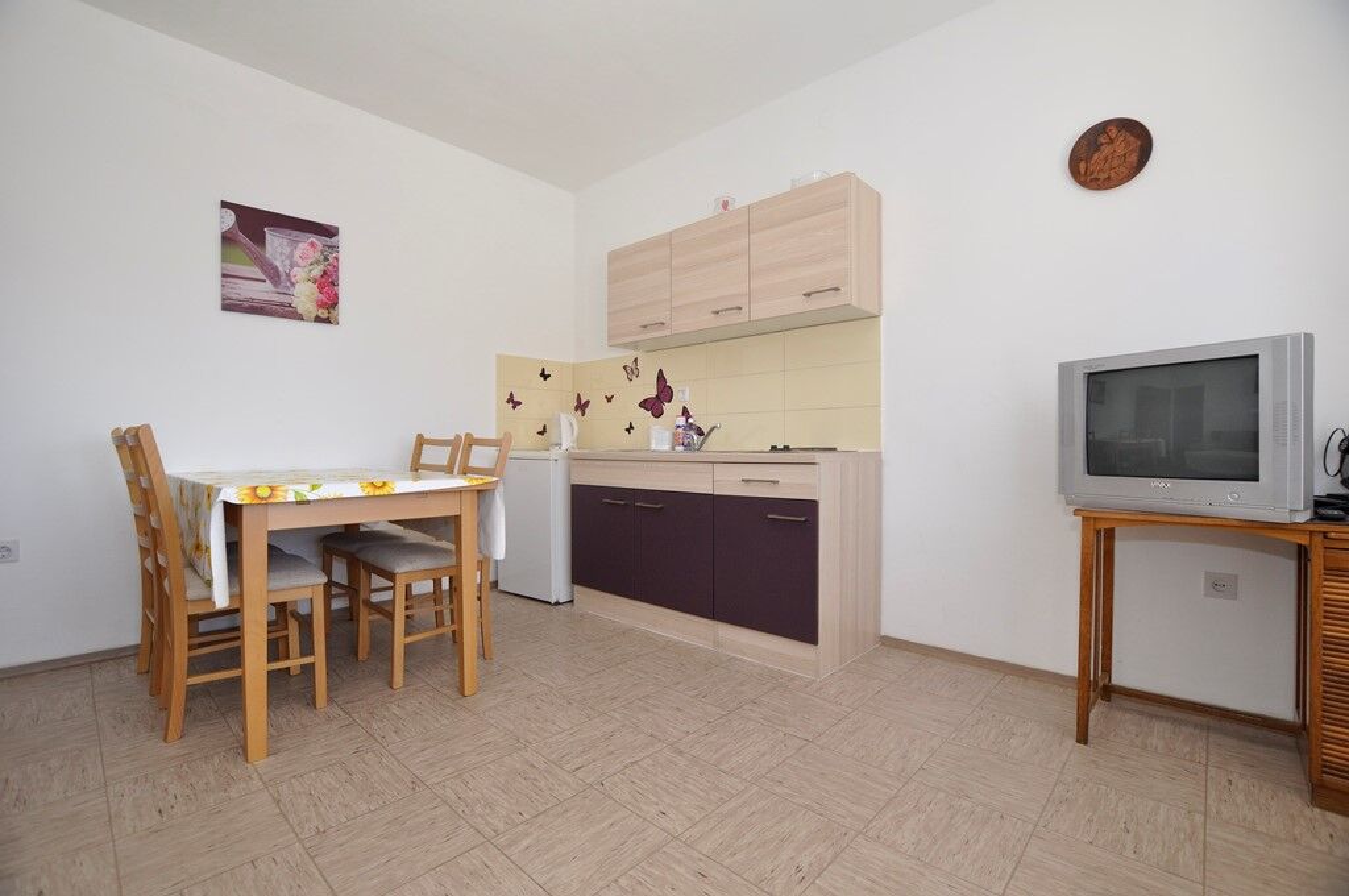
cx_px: 674
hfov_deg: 100.5
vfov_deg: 77.2
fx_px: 561
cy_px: 448
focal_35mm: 15
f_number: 5
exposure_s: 1/100
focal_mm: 10
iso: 400
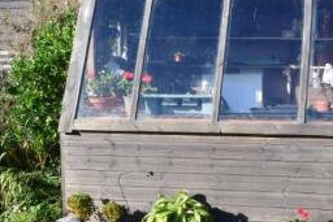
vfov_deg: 19.4
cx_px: 237
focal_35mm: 69
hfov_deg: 28.9
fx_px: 639
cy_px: 204
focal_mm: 18
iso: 400
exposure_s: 1/250
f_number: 10
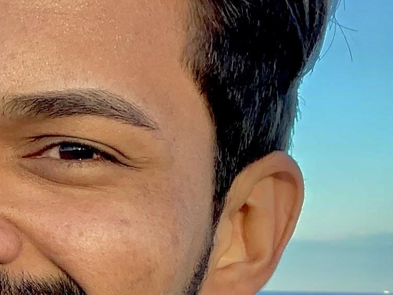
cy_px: 432
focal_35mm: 131
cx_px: -62
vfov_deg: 10.9
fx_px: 1488
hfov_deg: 14.6
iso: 16
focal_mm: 2.87
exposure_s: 1/220
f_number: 2.2
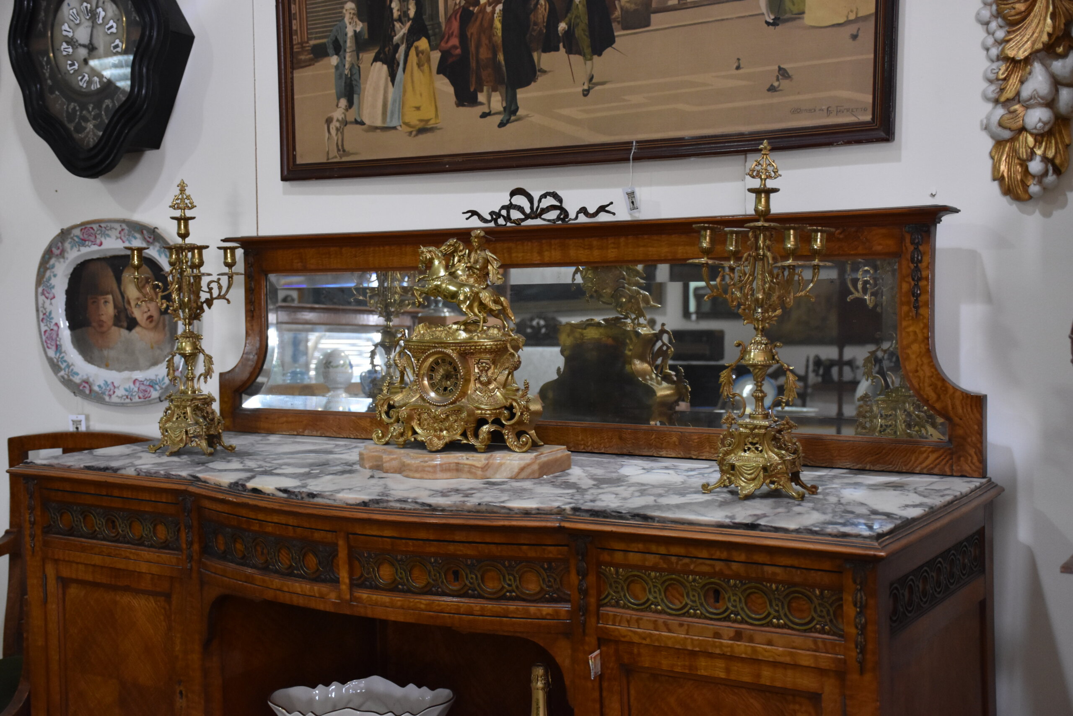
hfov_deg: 41.1
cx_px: 536
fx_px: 1431
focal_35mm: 48
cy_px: 358
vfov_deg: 28.1
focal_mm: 32
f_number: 4
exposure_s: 1/60
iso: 1800
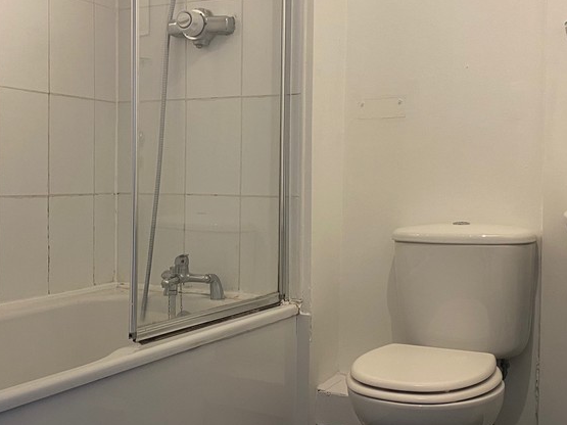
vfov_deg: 30.3
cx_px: 250
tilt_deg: -1.1
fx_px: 786
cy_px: 208
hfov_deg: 39.6
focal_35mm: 48
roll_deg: -1.0
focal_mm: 4.25
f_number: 1.8
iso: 100
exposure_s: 1/50
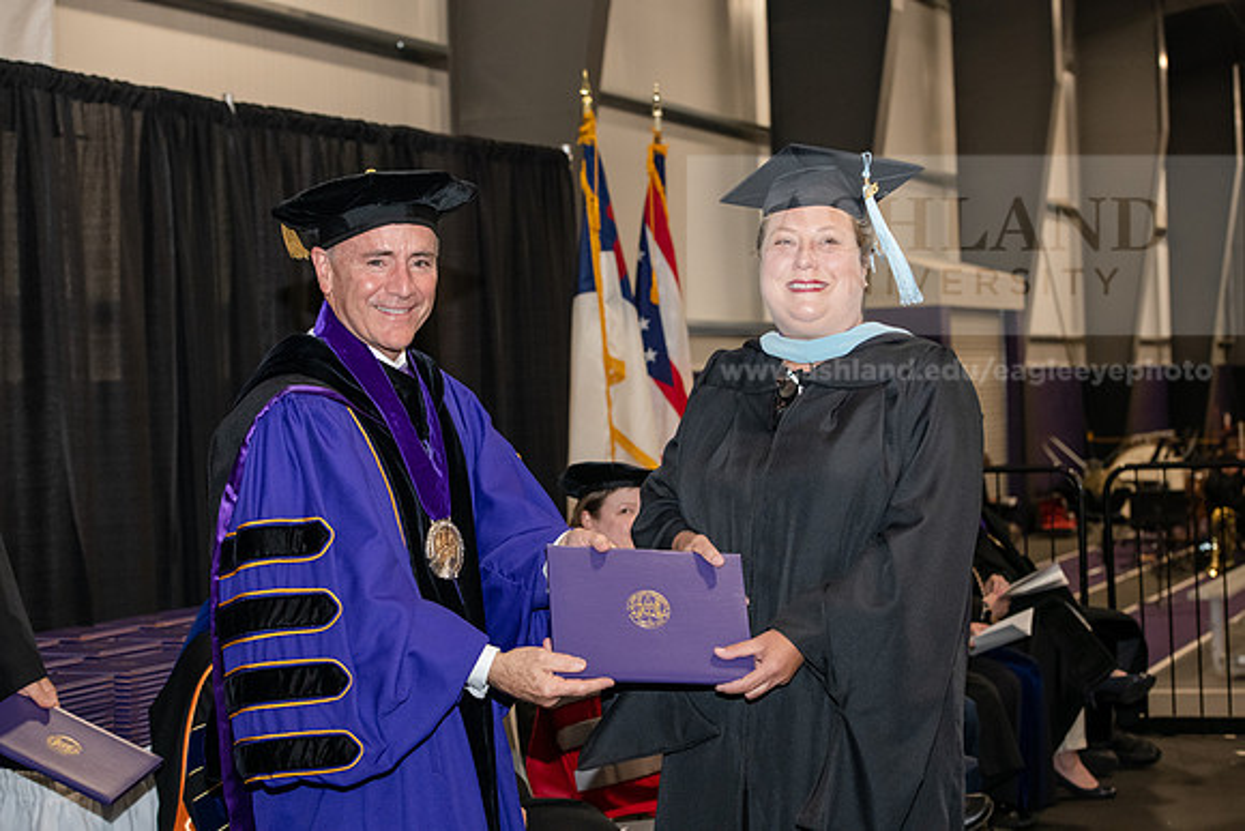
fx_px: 2421
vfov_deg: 19.5
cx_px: 622
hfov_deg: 28.8
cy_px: 416
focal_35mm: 70
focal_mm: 70
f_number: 5.6
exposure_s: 1/200
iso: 2500
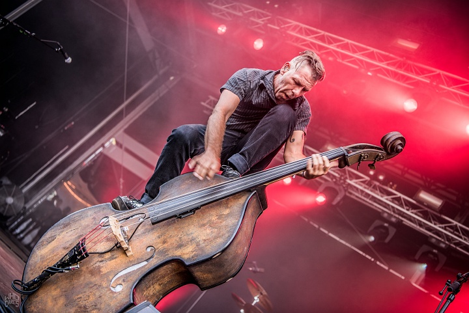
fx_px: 521
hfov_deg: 48.4
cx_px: 234
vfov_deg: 33.4
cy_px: 156
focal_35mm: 40
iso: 125
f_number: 2.8
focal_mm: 40
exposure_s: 1/100
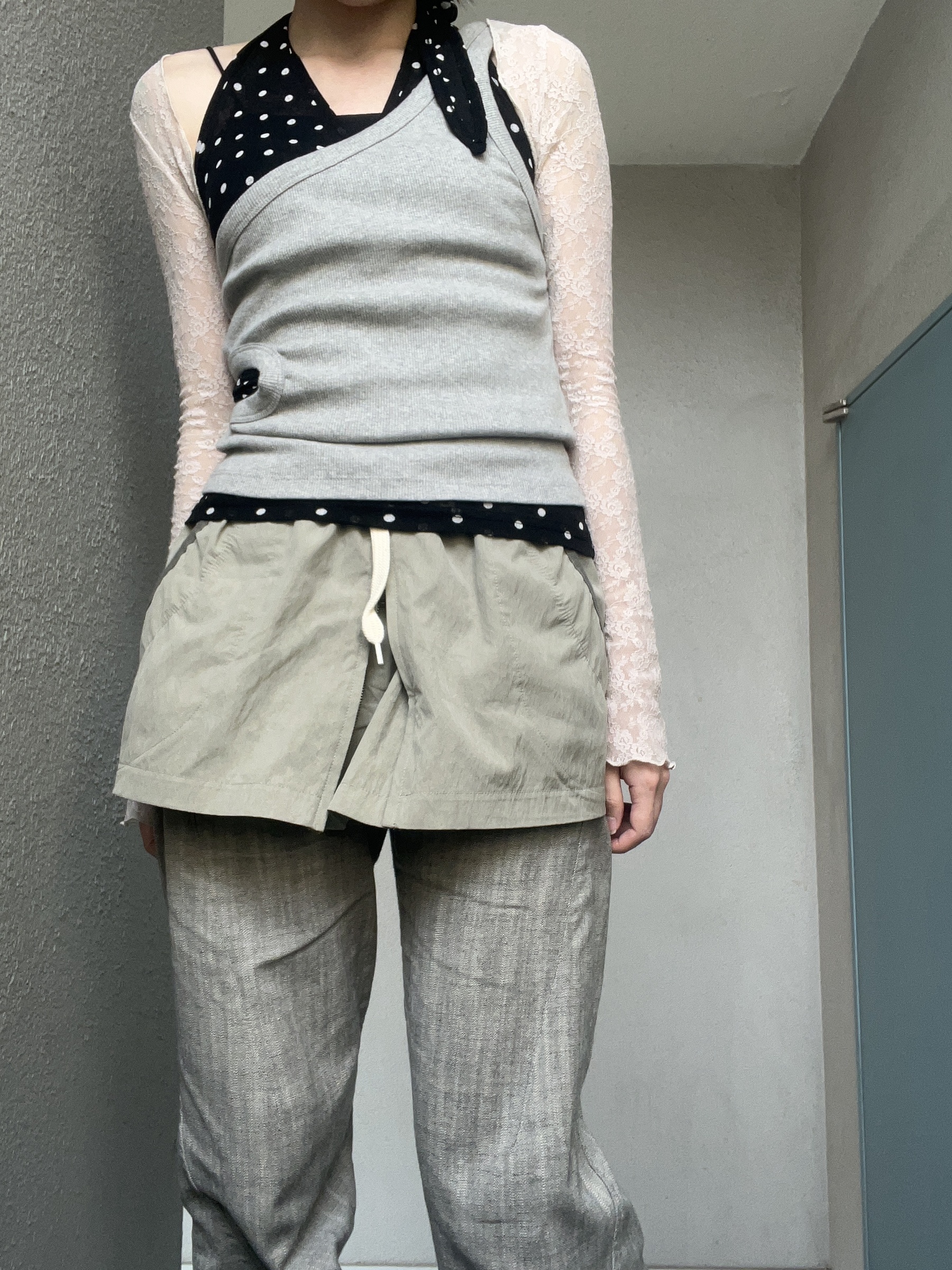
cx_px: 476
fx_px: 1100
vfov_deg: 60.0
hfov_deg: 46.8
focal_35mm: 30
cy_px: 635
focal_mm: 2.71
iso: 64
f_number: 2.2
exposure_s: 1/121
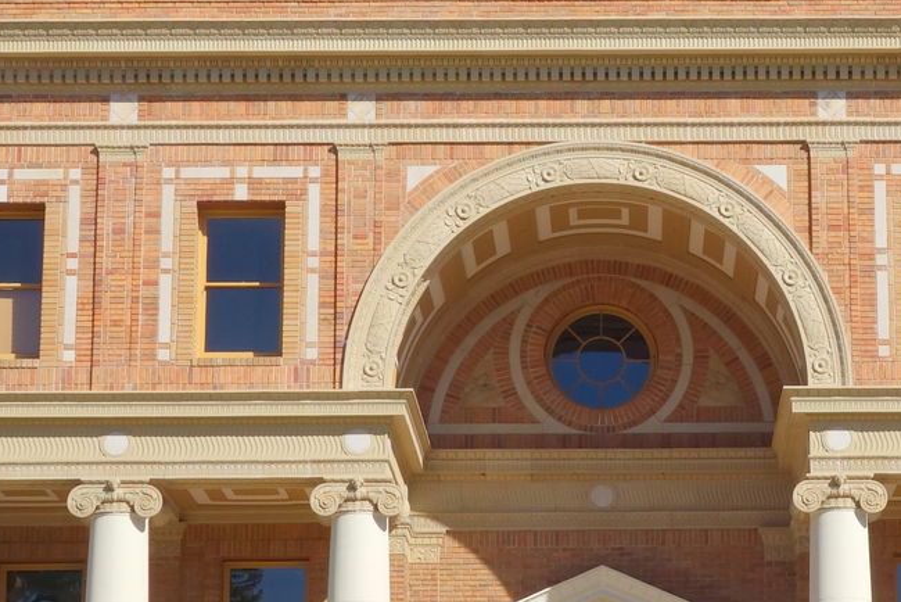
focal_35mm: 124
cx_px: 653
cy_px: 347
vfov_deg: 11.1
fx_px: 3105
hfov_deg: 16.4
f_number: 6.3
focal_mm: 15.45
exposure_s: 1/800
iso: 125
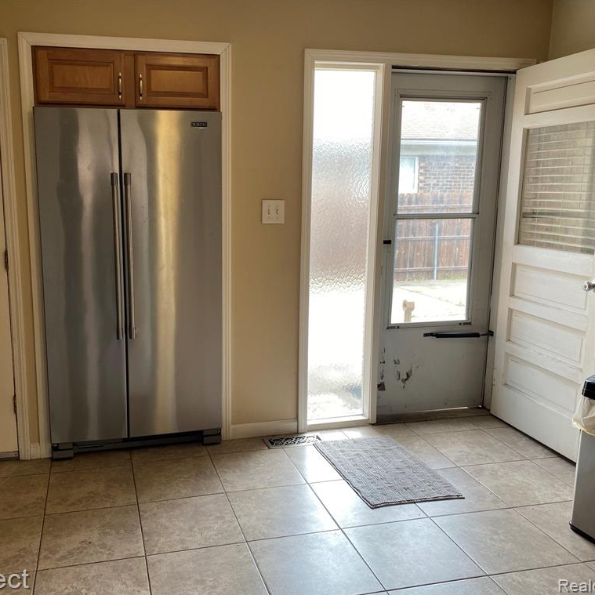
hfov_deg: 52.2
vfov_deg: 52.5
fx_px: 603
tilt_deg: -10.0
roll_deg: -0.4
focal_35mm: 31
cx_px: 236
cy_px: 297
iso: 50
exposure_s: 1/120
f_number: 1.8
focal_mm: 4.25
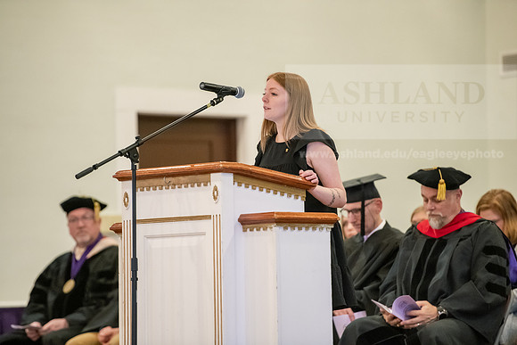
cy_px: 172
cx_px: 258
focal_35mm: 200
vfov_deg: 6.9
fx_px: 2873
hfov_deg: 10.3
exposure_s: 1/200
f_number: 3.2
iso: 5000
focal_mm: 200
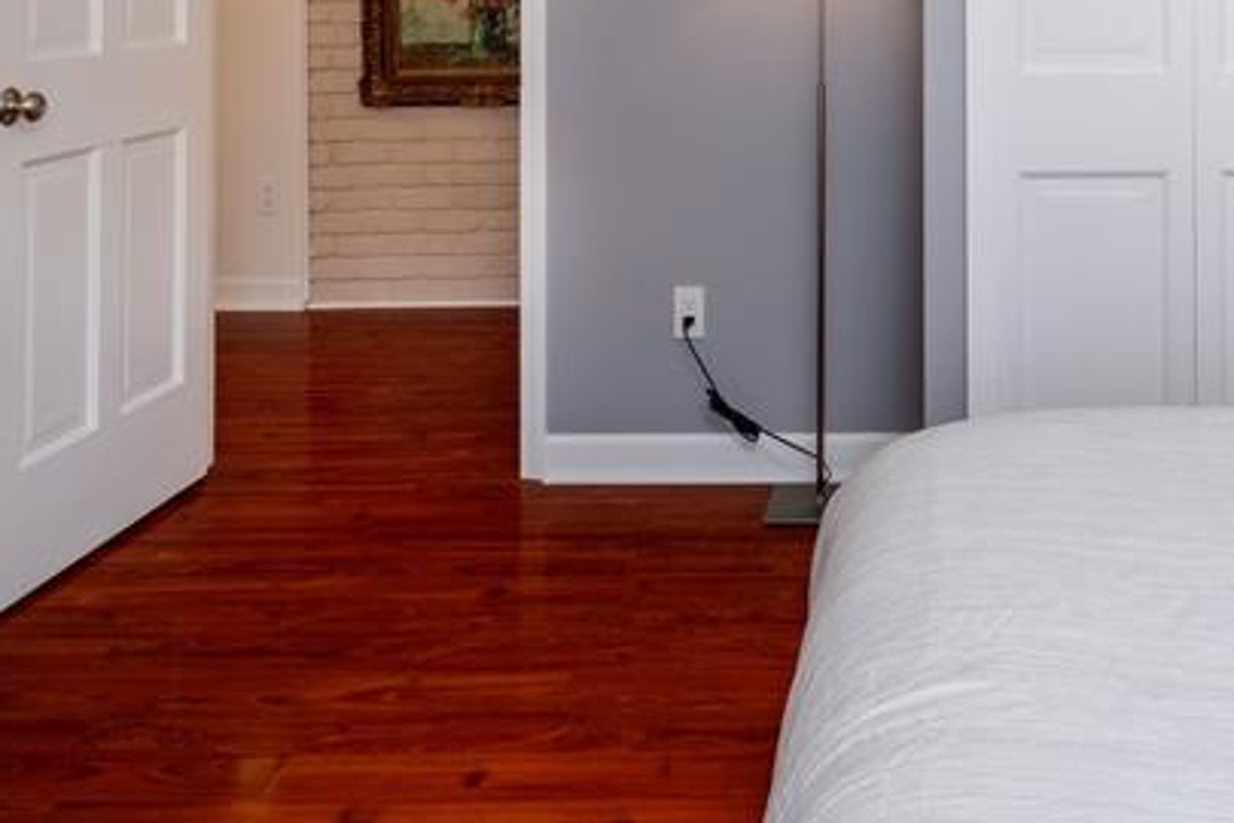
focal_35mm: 43
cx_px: 963
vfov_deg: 28.5
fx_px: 1474
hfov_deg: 43.6
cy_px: -70
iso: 640
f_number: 8
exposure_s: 1/125
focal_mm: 11.3
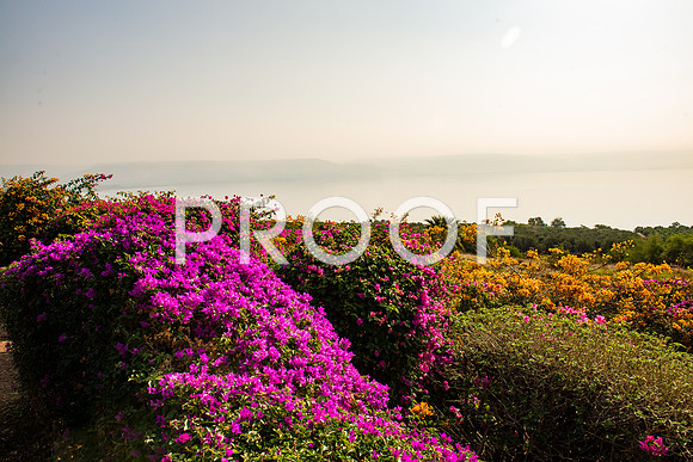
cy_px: 231
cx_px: 346
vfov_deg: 53.2
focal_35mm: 24
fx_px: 462
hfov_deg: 73.7
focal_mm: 24
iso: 100
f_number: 7.1
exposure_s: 1/250
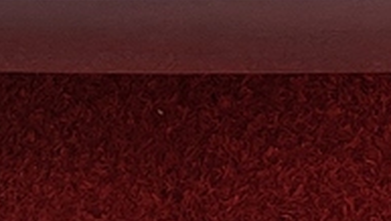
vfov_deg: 4.2
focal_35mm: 260
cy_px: -760
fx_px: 2698
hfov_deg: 8.2
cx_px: 401
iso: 100
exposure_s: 1/50
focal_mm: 5.59
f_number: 1.8
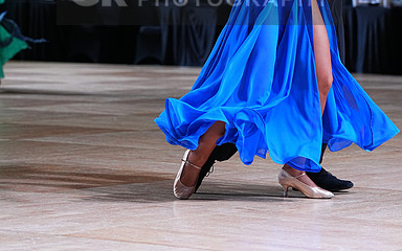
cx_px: 202
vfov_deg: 6.7
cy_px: -9
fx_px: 2125
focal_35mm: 194
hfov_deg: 10.8
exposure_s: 1/400
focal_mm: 126
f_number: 4
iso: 1600
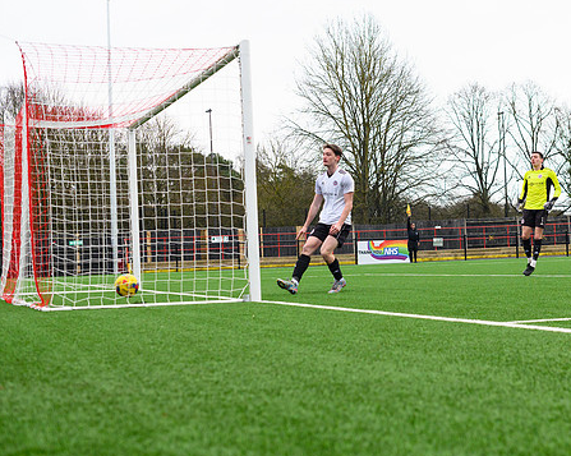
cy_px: 179
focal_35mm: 71
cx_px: 429
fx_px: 1199
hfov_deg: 26.4
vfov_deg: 21.5
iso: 1000
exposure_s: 1/1250
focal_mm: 50
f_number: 5
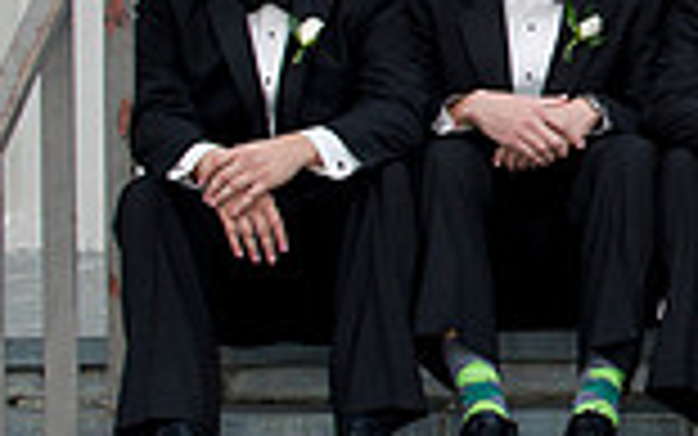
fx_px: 5671
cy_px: 31
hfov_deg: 7.0
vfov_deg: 4.4
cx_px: 887
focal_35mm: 298
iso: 200
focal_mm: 78
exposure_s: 1/125
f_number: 4
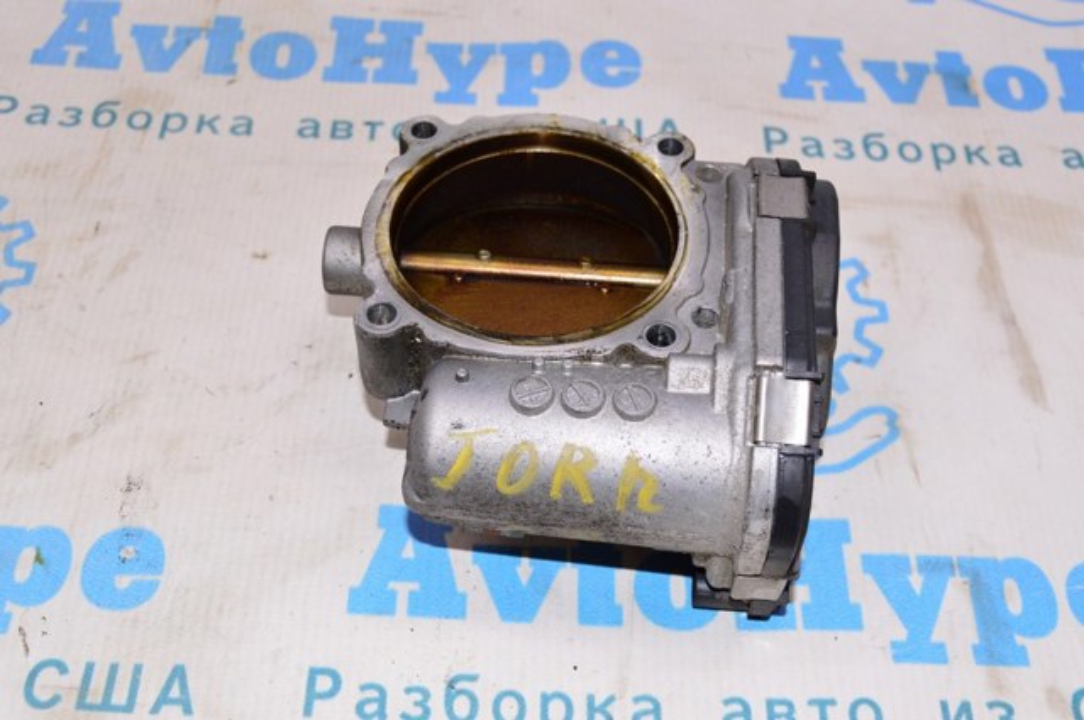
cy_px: 360
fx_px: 1353
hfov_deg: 43.7
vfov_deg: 29.8
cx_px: 542
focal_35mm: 45
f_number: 8
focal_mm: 30
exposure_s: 1/160
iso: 1600
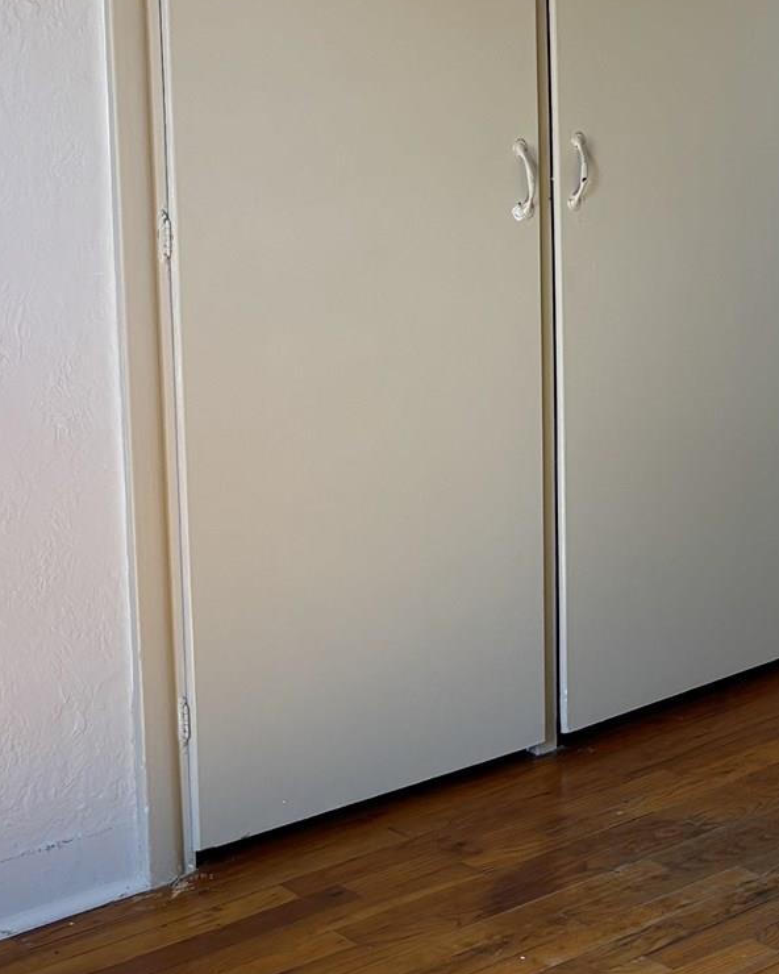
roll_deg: -0.6
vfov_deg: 23.8
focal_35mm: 79
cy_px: 218
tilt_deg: -8.5
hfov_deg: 18.2
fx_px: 2277
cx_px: 999
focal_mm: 5.96
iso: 64
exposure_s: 1/120
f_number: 1.6
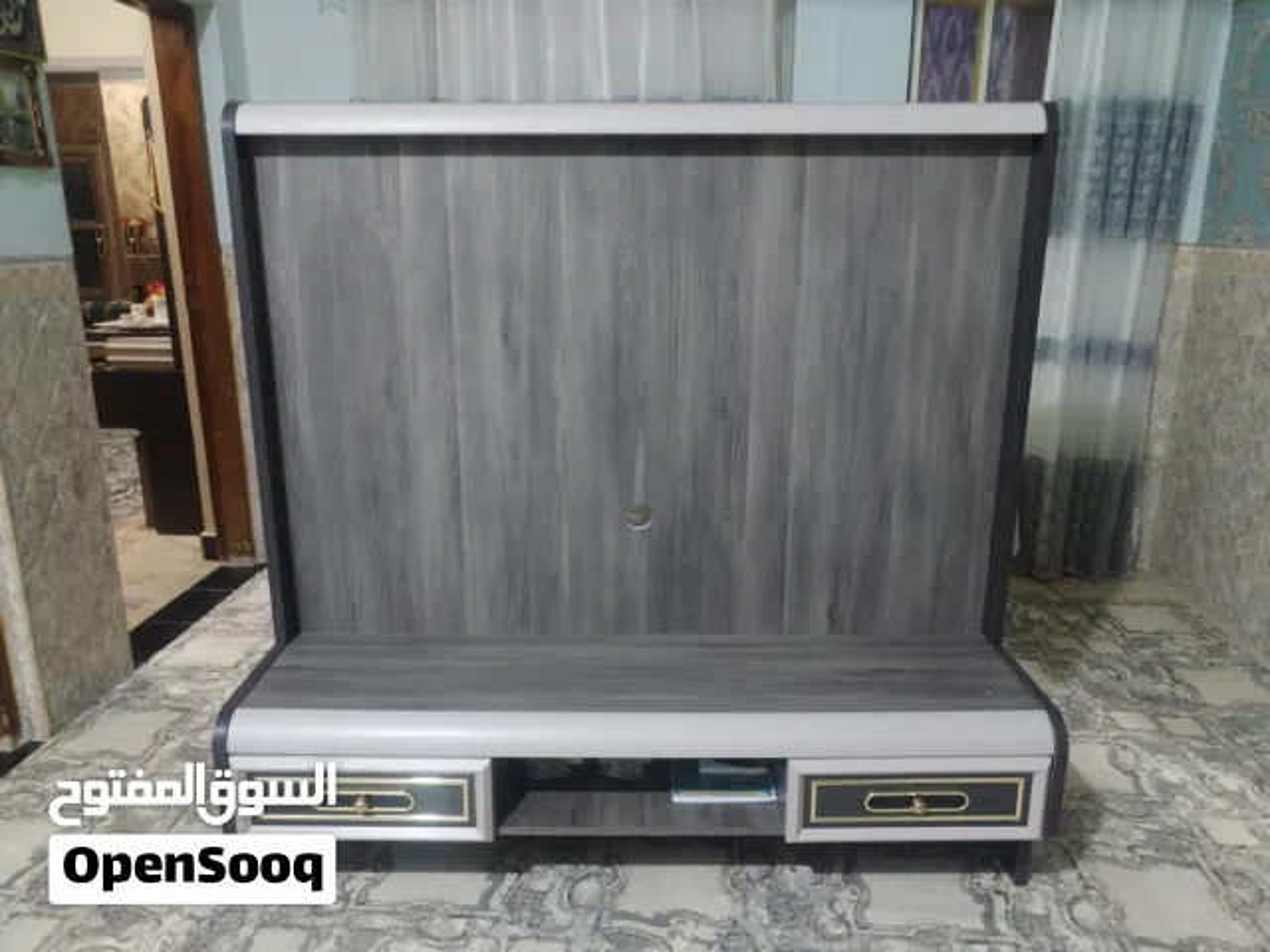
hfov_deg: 61.7
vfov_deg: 48.2
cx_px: 635
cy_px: 476
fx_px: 1064
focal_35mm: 29
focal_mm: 4.75
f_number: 1.8
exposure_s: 1/25
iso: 1873
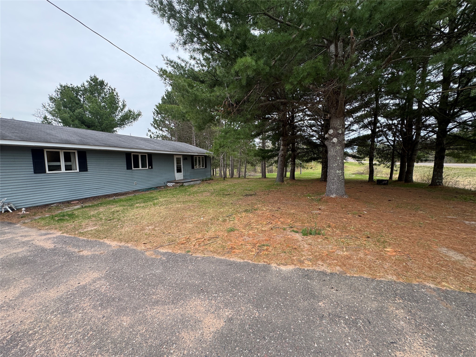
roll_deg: +1.4
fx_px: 193
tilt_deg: -2.1
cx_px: 238
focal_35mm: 14
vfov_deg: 85.7
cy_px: 178
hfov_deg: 102.1
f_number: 2.2
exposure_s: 1/181
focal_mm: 2.22
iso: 40
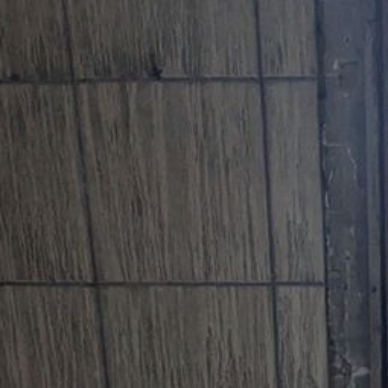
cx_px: 460
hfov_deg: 22.8
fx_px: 888
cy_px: 603
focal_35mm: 70
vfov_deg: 20.6
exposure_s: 1/212
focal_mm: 1.85
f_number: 2.2
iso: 120
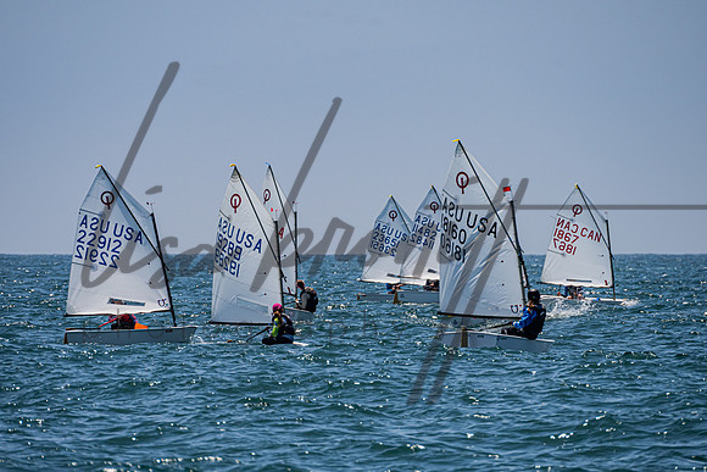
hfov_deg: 4.9
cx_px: 343
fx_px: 8196
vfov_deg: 3.3
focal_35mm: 417
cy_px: 249
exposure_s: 1/2000
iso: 250
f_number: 8
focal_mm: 310
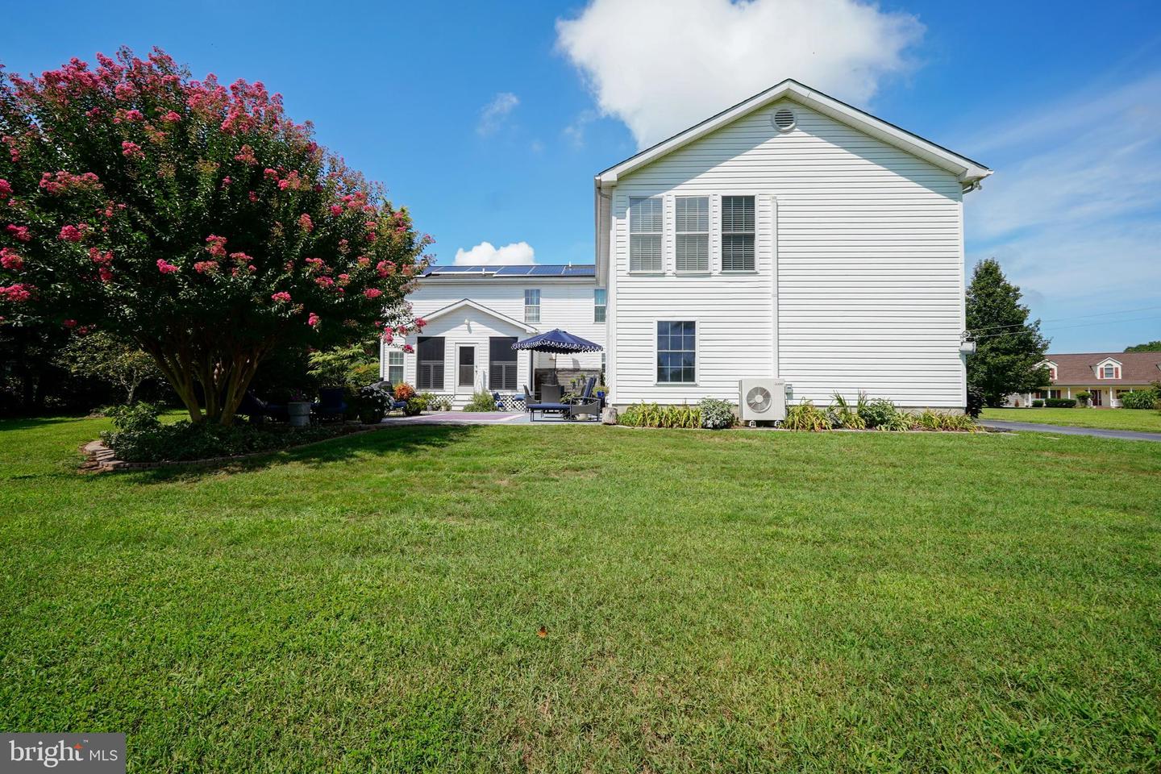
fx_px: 484
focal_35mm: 15
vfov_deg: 77.3
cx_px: 580
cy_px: 387
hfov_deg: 100.4
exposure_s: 1/200
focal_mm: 10
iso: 100
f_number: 8
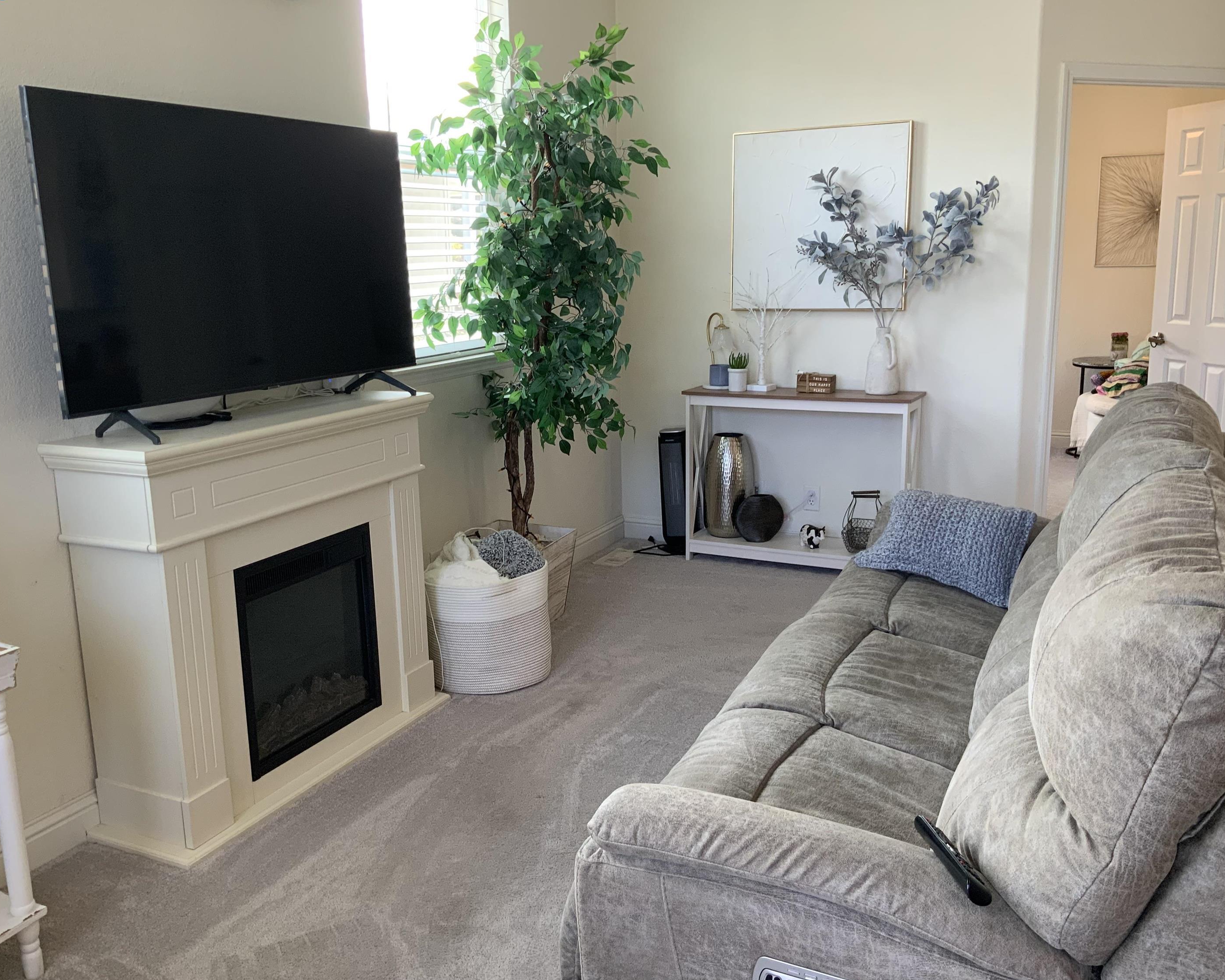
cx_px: 588
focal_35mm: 31
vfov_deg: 47.1
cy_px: 481
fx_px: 1124
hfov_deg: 57.2
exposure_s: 1/60
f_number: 1.8
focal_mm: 3
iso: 50
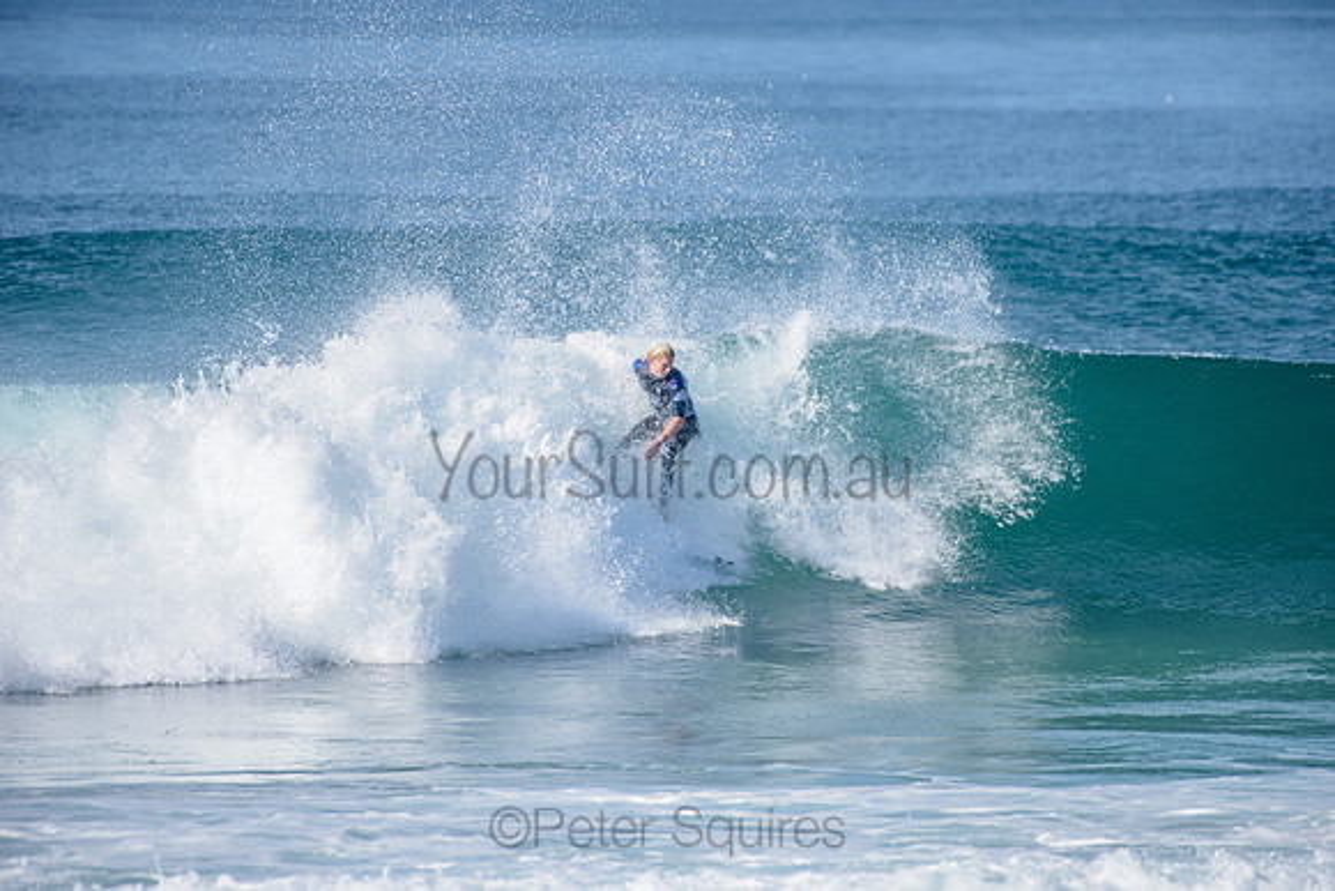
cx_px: 668
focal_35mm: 500
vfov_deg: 2.8
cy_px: 446
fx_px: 18545
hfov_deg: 4.1
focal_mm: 500
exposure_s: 1/2500
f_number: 5.6
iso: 250
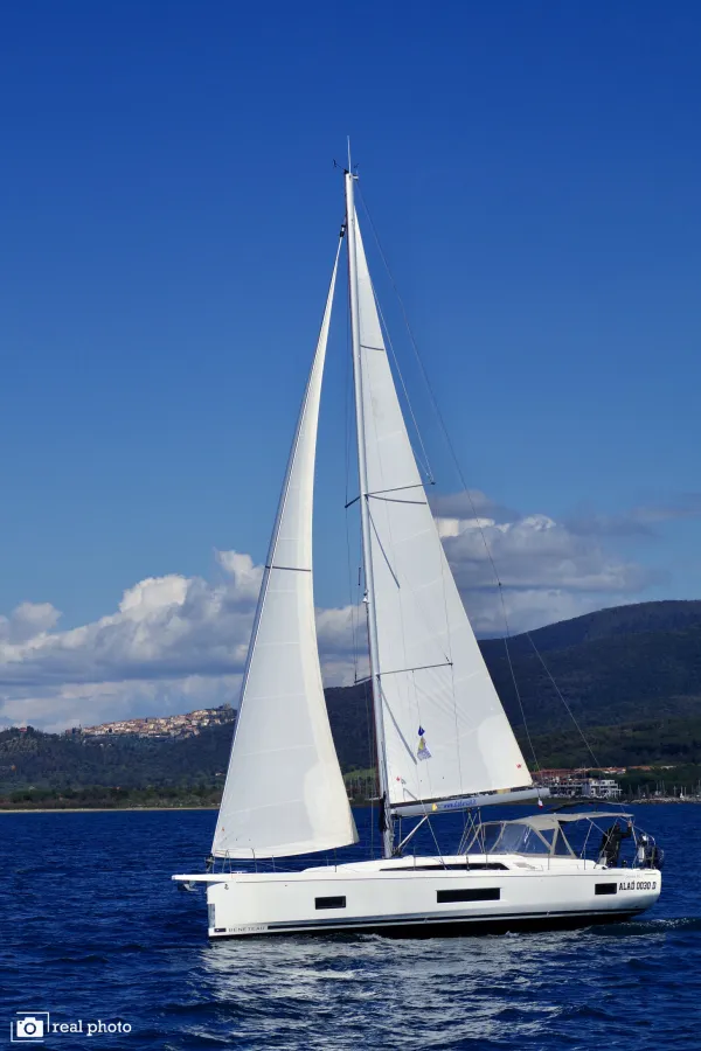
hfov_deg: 14.5
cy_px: 526
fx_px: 2760
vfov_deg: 21.6
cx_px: 350
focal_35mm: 94
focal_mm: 63
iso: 200
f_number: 11
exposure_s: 1/1000
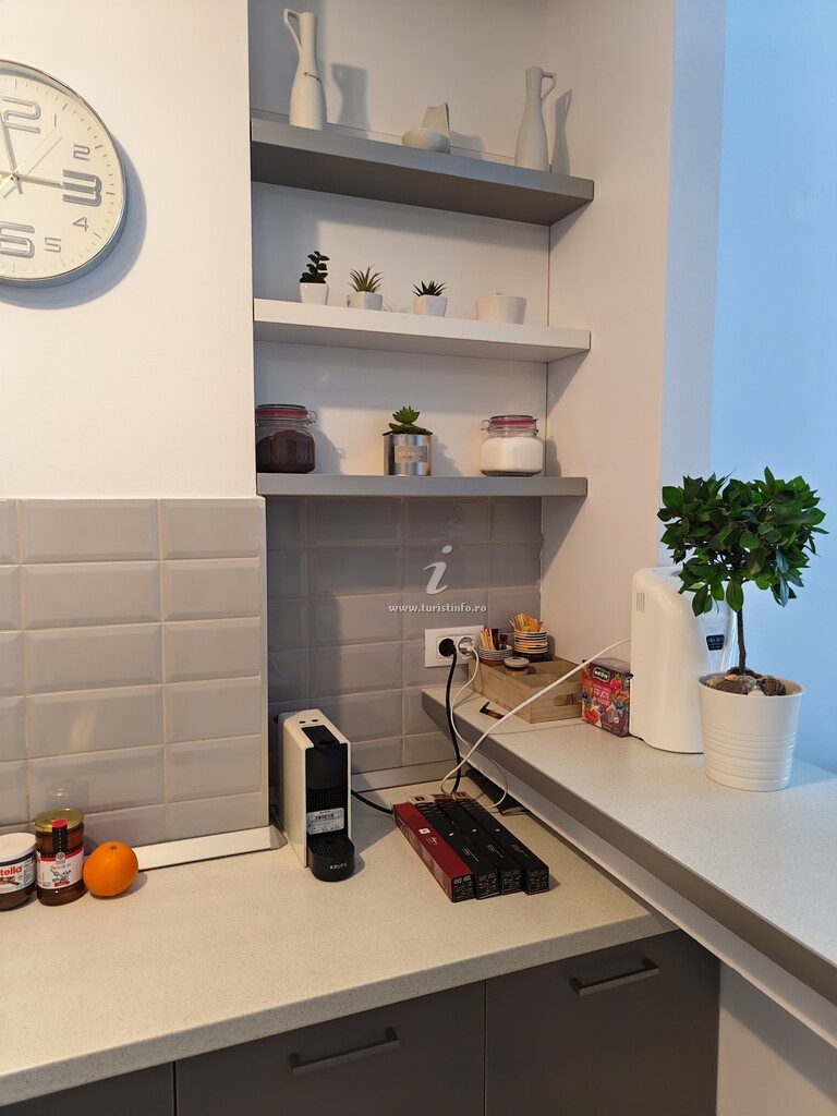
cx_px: 418
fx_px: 742
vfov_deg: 73.9
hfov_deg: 58.9
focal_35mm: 23
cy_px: 558
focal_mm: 5.4
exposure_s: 1/50
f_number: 1.6
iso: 250
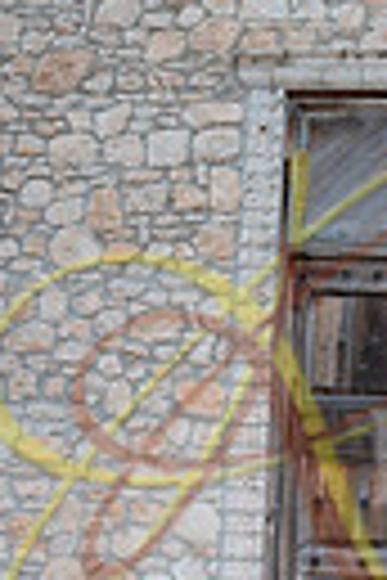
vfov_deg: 28.6
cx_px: 482
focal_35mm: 70
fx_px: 1129
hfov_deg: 18.3
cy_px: 405
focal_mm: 20
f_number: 2.8
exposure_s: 1/640
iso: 125
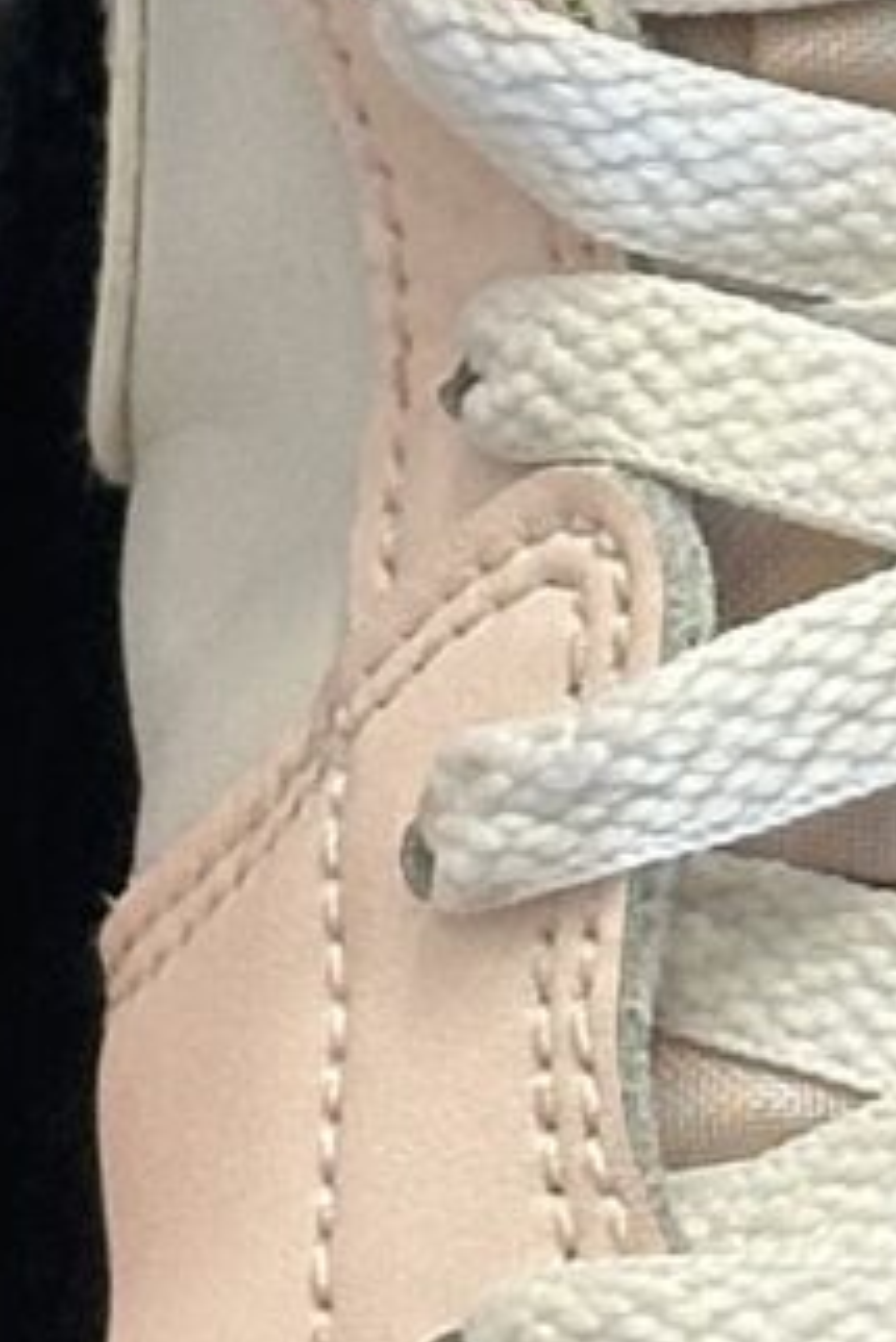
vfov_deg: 5.2
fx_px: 14804
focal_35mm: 397
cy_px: 613
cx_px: -188
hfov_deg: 3.5
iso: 160
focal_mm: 6.86
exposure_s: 1/50
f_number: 1.78
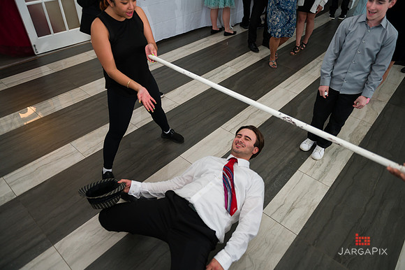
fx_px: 270
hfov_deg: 73.8
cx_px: 202
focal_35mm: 24
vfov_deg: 53.1
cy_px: 135
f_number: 3.2
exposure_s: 1/200
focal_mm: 24
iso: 400
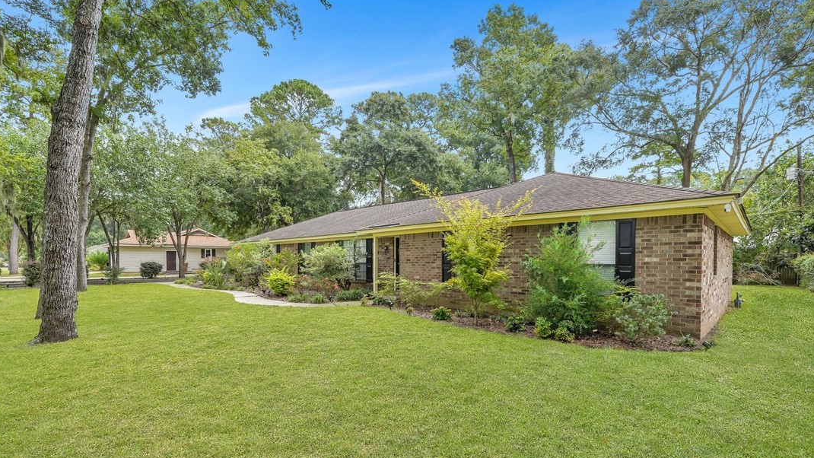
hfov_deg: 95.9
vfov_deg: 63.5
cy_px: 268
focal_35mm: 17
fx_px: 367
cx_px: 402
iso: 200
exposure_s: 1/60
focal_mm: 16
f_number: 10
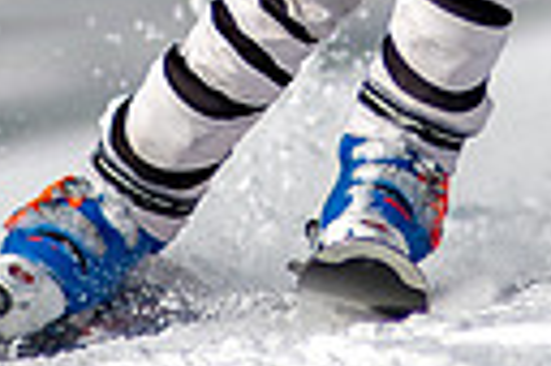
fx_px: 36228
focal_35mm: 2370
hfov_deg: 0.9
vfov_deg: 0.6
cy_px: -383
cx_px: 388
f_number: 2.8
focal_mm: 300
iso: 100
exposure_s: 1/6400
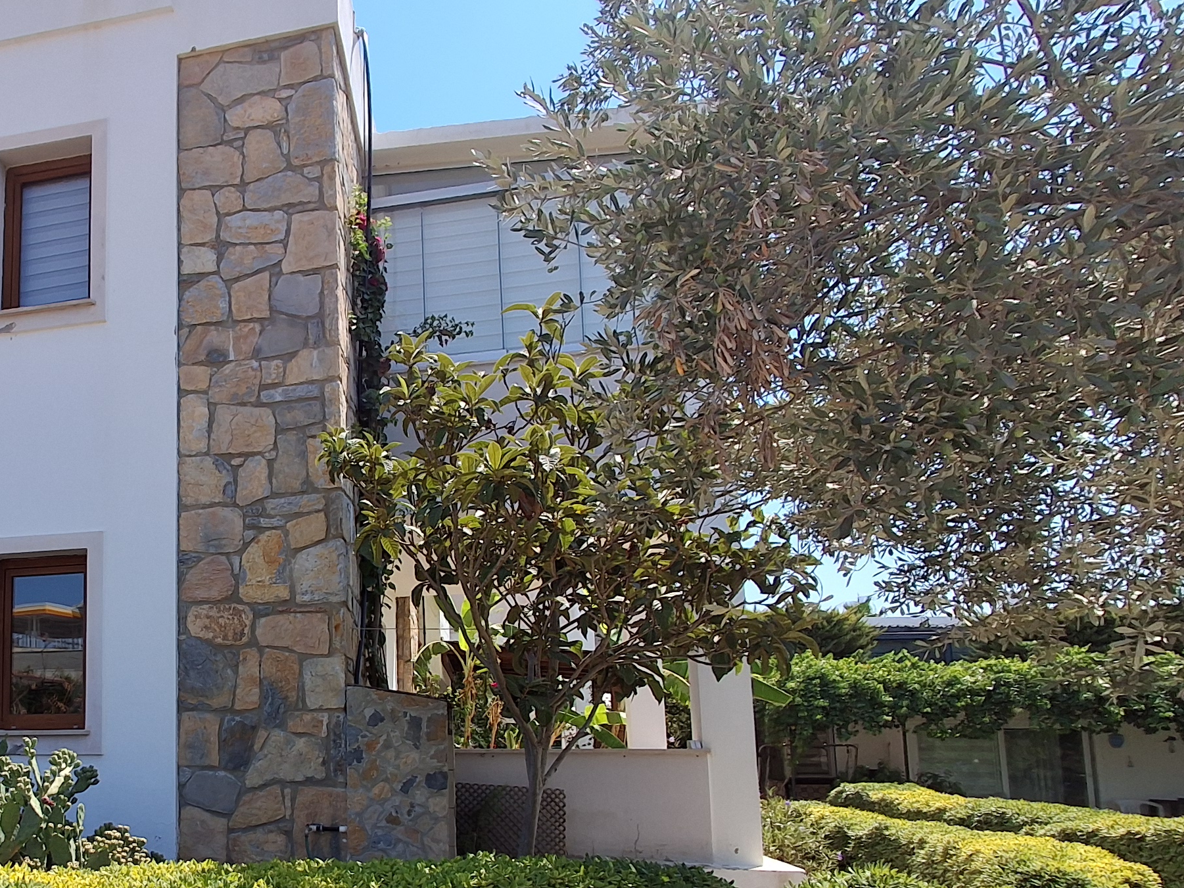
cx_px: 220
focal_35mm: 29
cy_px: 642
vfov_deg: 46.8
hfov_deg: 56.7
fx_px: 992
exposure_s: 1/973
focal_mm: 1.64
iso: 40
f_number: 2.2
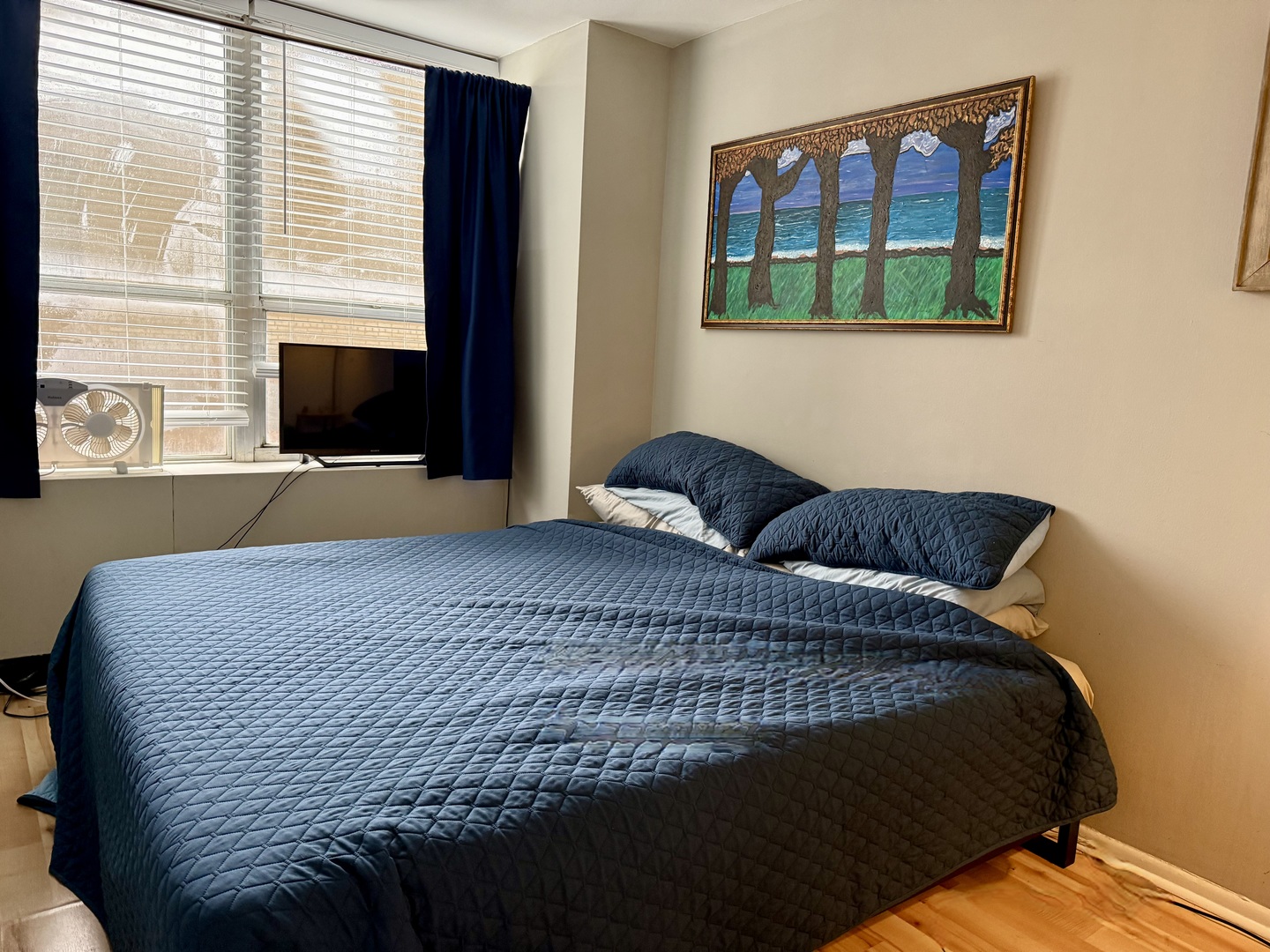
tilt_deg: -7.0
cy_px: 476
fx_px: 881
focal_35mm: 24
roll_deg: -3.5
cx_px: 635
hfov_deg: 71.6
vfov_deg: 56.8
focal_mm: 6.76
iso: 320
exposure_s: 1/60
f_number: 1.78
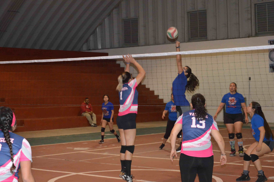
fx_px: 570
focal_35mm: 75
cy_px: 91
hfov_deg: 27.0
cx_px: 137
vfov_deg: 18.1
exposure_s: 1/125
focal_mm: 50
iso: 1600
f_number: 5
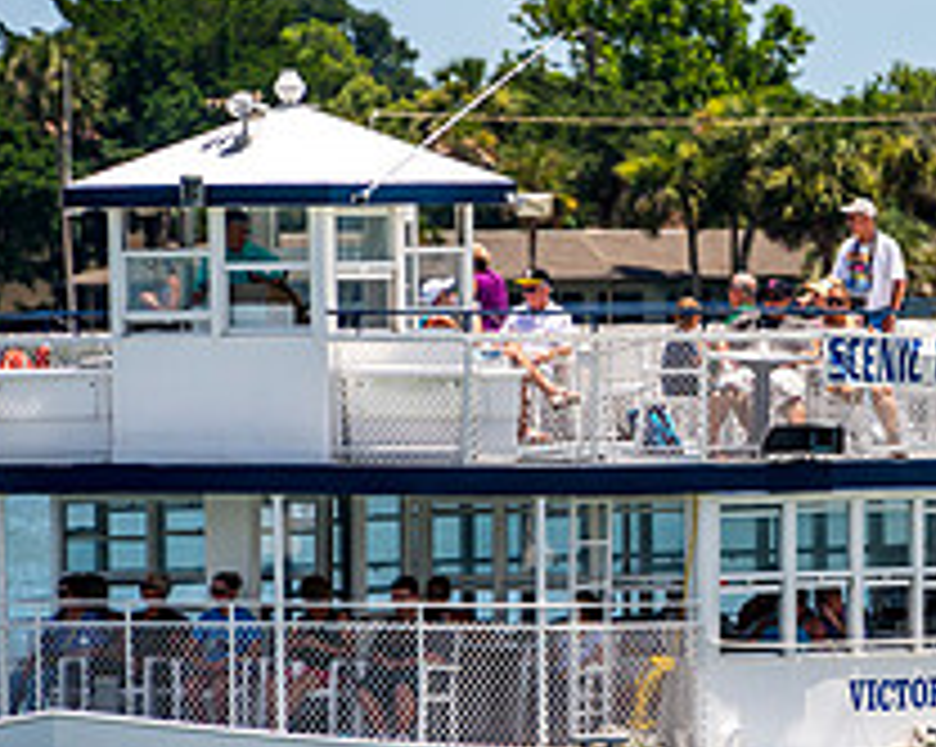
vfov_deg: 2.0
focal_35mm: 787
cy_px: 434
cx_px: 922
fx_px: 21781
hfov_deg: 2.5
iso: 200
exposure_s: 1/1000
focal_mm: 300
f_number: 7.1
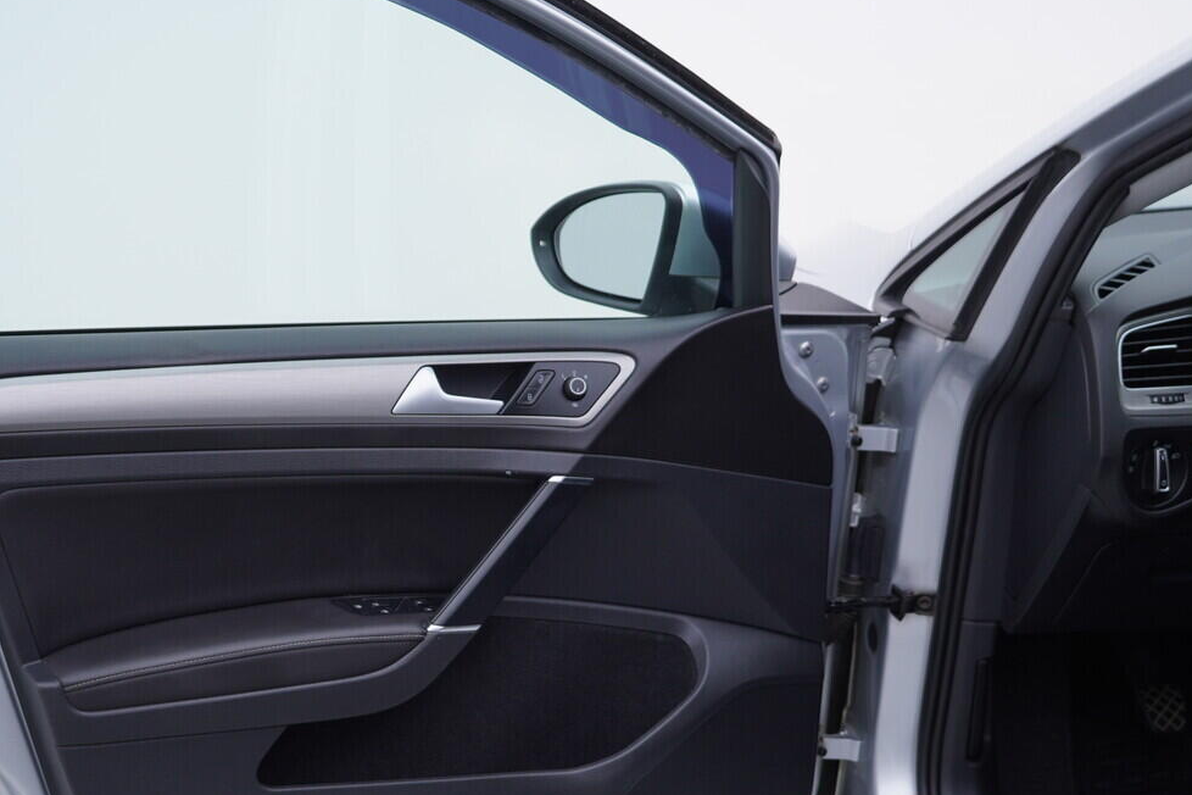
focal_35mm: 53
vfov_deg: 25.3
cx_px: 408
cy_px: 567
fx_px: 1755
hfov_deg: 37.2
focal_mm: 24
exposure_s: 1/60
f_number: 3.5
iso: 125
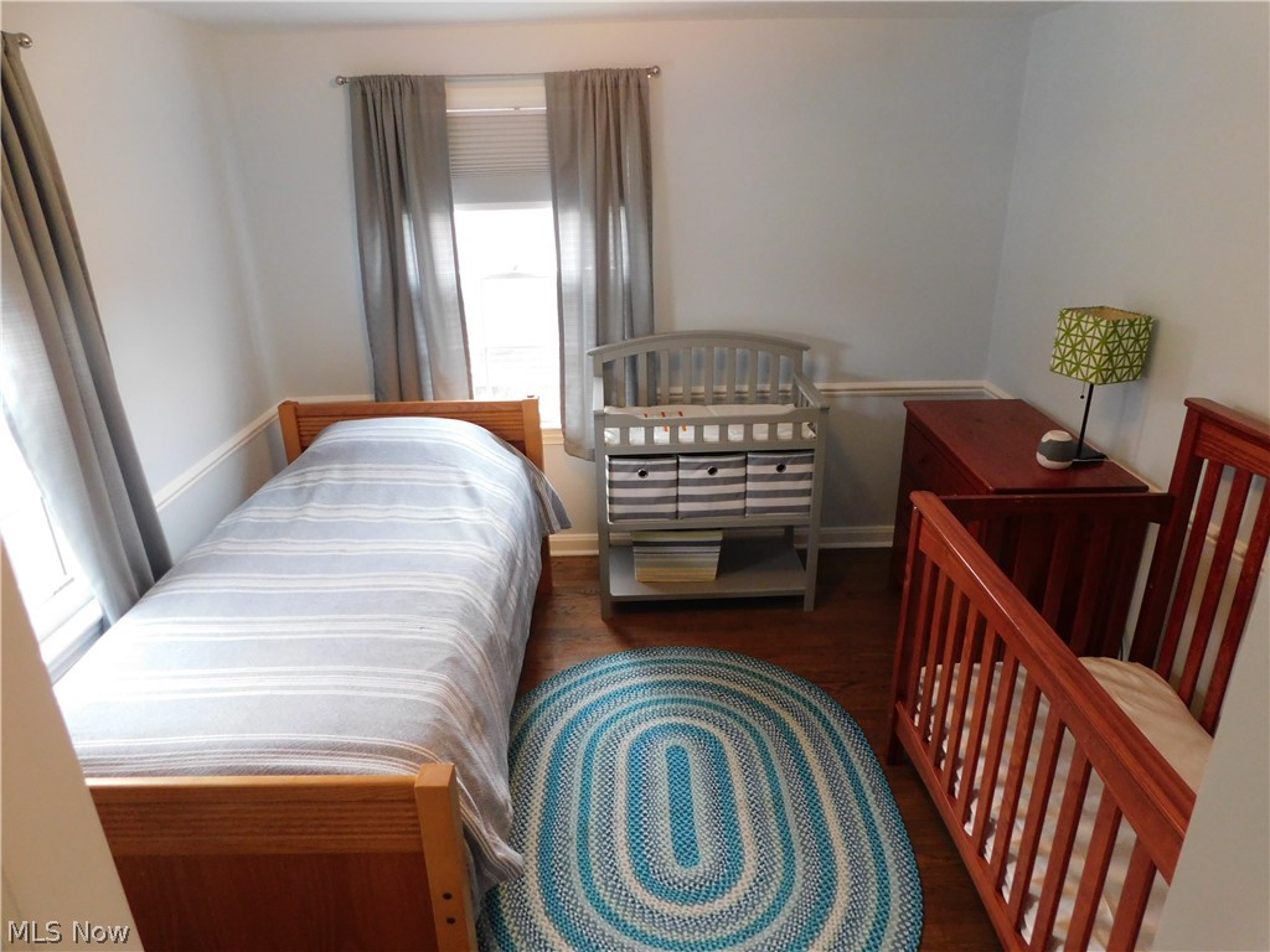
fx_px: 844
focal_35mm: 23
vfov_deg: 58.9
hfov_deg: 73.9
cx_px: 635
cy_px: 476
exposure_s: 1/25
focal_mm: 4
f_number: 3
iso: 400
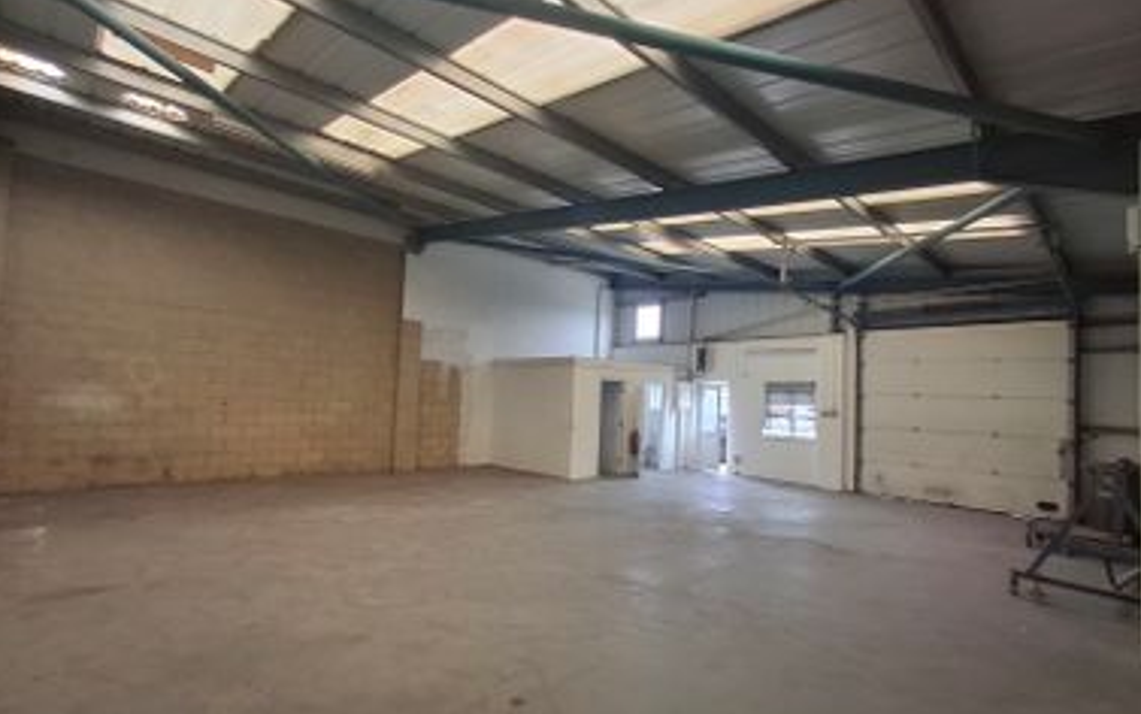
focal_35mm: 18
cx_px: 590
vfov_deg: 65.0
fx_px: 560
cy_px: 372
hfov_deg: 91.0
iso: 100
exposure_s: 1/50
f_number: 2.2
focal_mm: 1.64
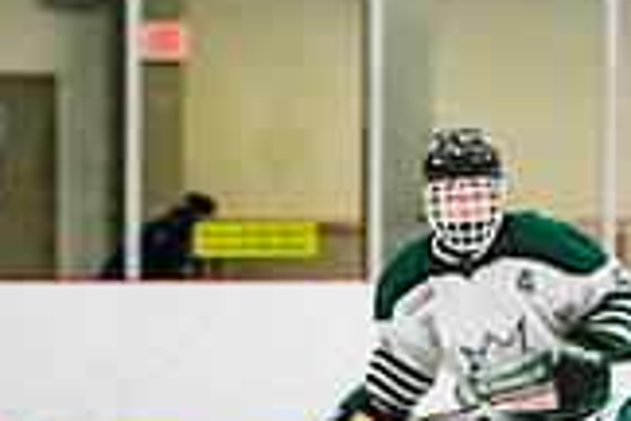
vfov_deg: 4.2
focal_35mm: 327
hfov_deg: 6.3
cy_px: 665
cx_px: 641
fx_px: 5731
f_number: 3.2
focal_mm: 82
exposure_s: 1/640
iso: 2000
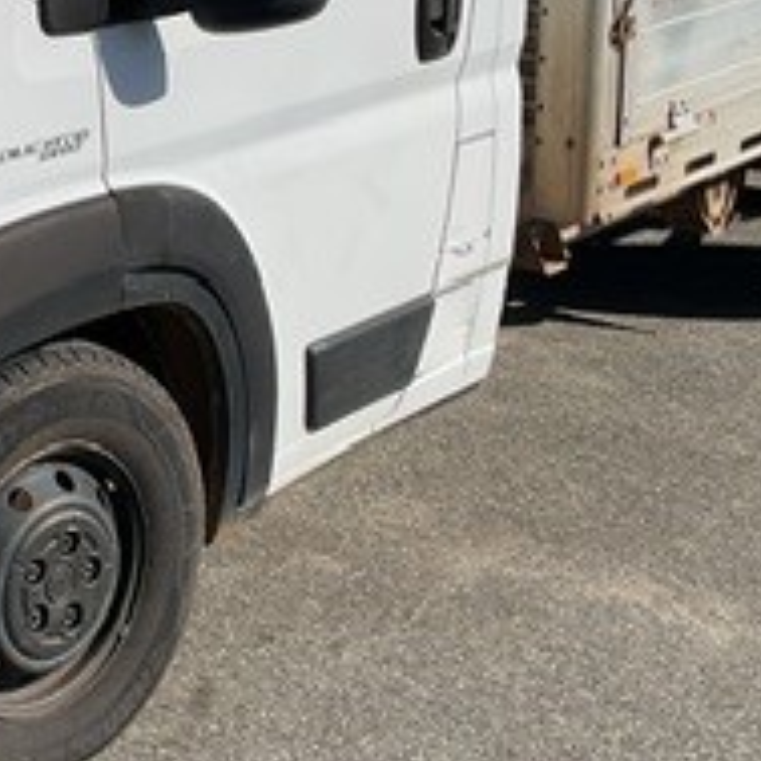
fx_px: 2164
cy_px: 121
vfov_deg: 19.7
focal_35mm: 87
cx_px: -60
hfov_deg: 19.2
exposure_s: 1/2801
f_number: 1.8
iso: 16
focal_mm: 3
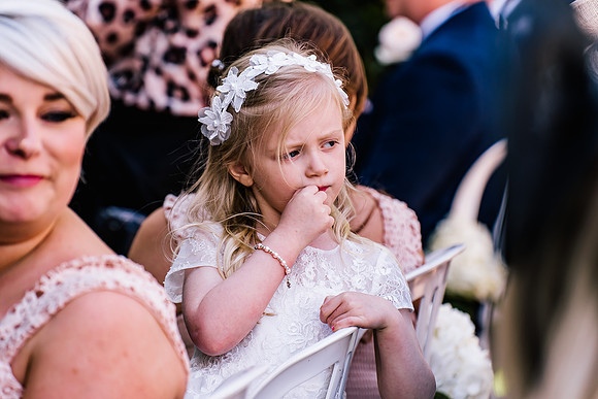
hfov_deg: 11.4
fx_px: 2991
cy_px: 200
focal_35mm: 180
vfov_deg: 7.6
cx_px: 299
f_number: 4.5
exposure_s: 1/320
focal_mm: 180
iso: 400
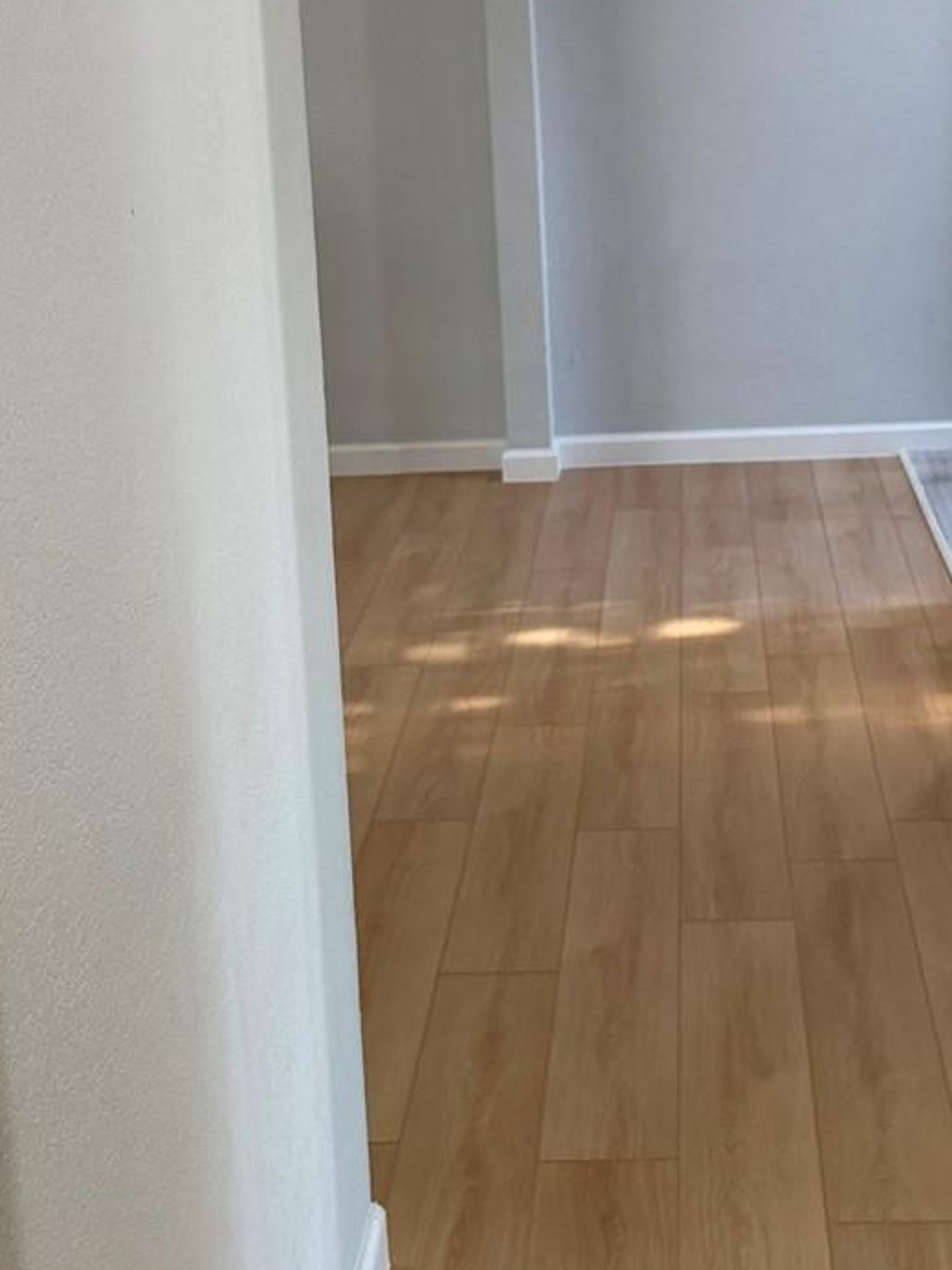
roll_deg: +0.9
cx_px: 633
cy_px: 591
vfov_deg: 27.4
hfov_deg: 20.7
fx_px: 2603
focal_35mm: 71
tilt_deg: -10.5
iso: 200
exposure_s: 1/60
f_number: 1.78
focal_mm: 6.76
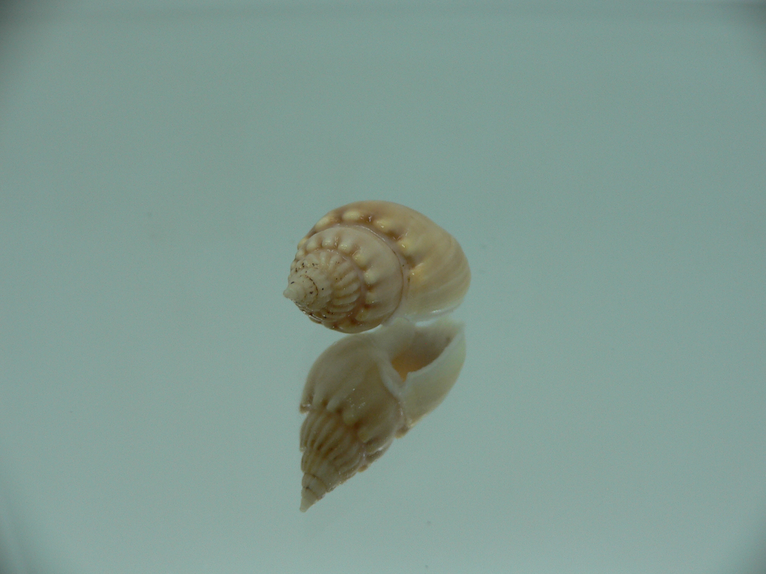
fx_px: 774
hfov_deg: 52.6
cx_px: 383
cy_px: 287
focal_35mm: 35
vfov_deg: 40.7
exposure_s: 1/60
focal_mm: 4.6
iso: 80
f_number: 2.8
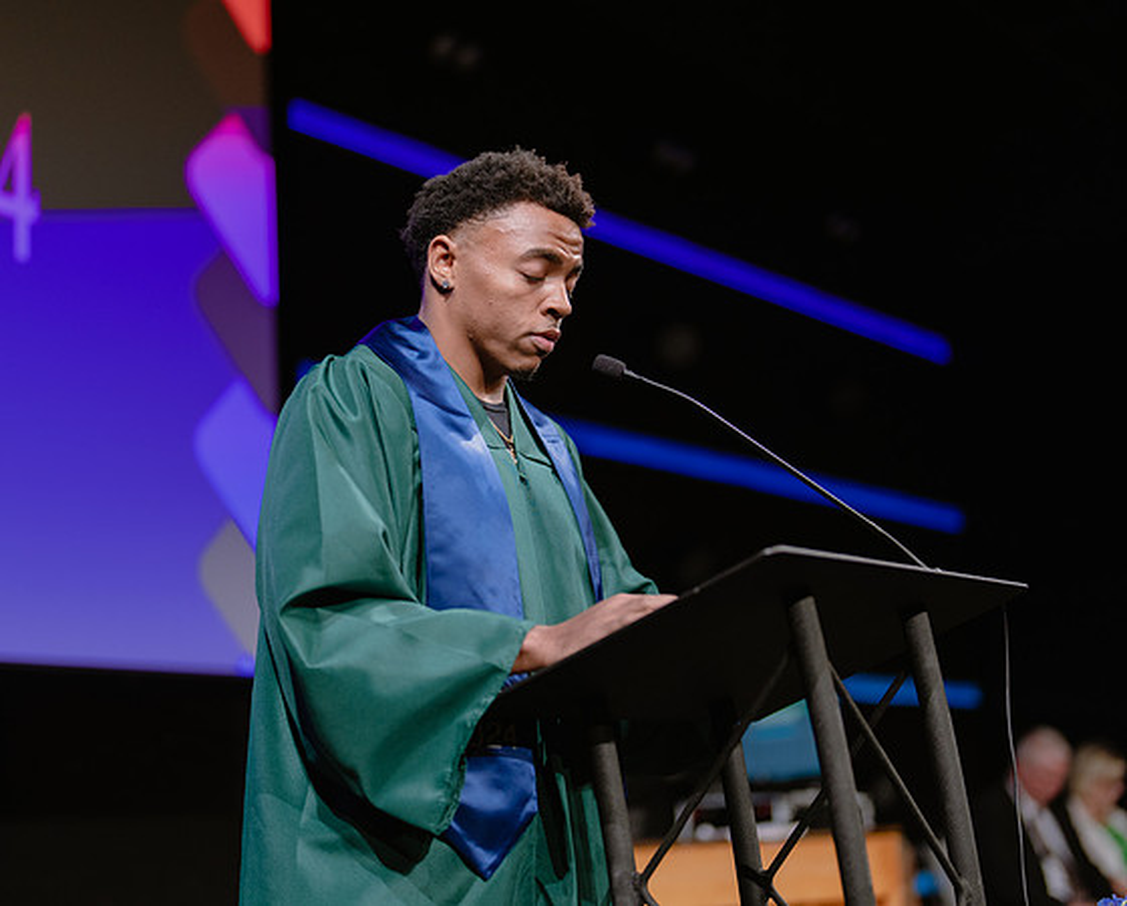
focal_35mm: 64
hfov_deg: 29.7
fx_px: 2127
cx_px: 514
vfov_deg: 24.0
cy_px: 413
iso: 500
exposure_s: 1/320
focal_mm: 50
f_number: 1.2
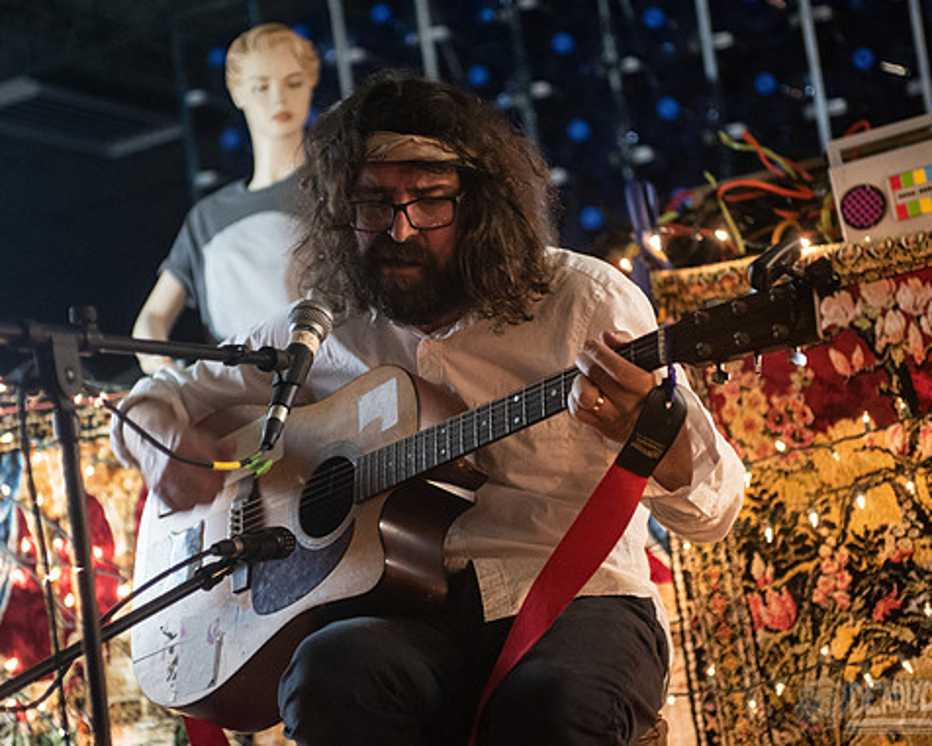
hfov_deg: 23.8
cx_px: 460
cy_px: 369
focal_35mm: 80
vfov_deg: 19.2
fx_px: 2207
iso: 2500
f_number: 2.8
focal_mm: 70
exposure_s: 1/60
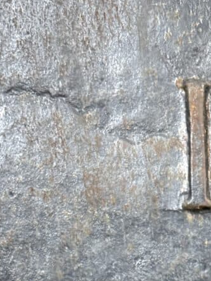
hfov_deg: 10.2
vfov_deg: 12.8
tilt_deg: -6.1
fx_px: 1121
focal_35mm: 138
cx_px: 359
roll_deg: +0.4
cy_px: 521
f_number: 1.78
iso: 250
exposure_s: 1/50
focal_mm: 6.76
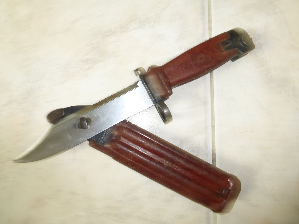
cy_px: 112
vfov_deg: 56.8
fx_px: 207
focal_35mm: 24
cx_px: 150
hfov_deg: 71.6
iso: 100
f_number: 3.3
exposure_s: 1/8
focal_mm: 4.3
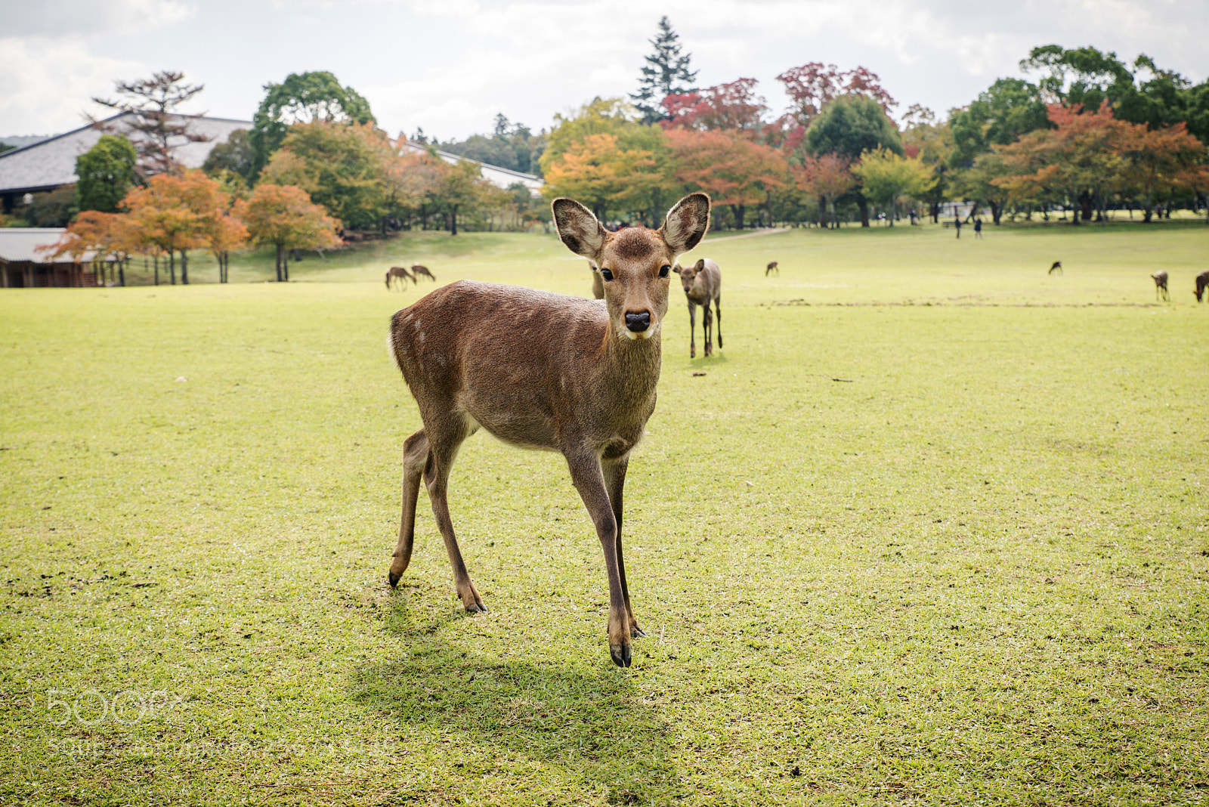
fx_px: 1612
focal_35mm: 48
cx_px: 604
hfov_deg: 41.1
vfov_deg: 28.1
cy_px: 404
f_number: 7.1
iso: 160
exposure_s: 1/400
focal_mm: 48
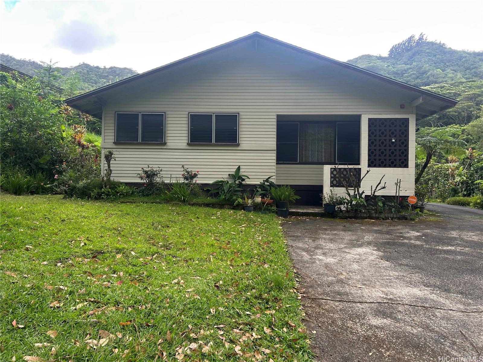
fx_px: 363
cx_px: 242
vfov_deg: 53.1
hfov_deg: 67.3
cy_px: 181
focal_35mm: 26
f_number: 1.5
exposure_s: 1/216
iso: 40
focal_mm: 5.7
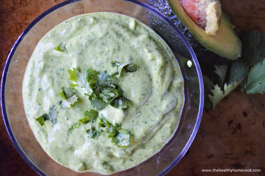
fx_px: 397
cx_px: 132
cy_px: 88
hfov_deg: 36.9
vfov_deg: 25.0
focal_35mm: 54
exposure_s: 1/320
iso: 3200
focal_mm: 36
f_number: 5
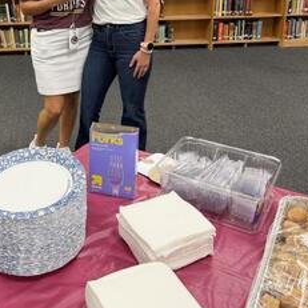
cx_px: 85
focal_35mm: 44
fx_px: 443
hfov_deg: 37.6
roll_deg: -0.8
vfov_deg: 36.4
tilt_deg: -12.8
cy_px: 43
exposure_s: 1/60
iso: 200
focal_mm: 6.76
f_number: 1.78
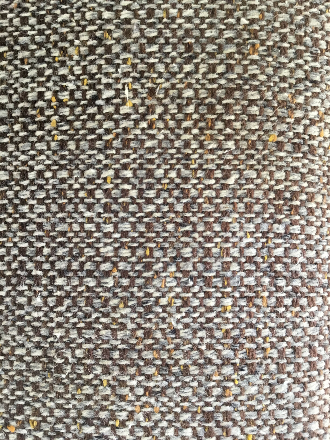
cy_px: 220
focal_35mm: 31
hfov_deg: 45.4
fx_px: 394
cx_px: 165
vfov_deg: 58.4
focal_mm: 3.3
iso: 32
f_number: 2.4
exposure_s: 1/33
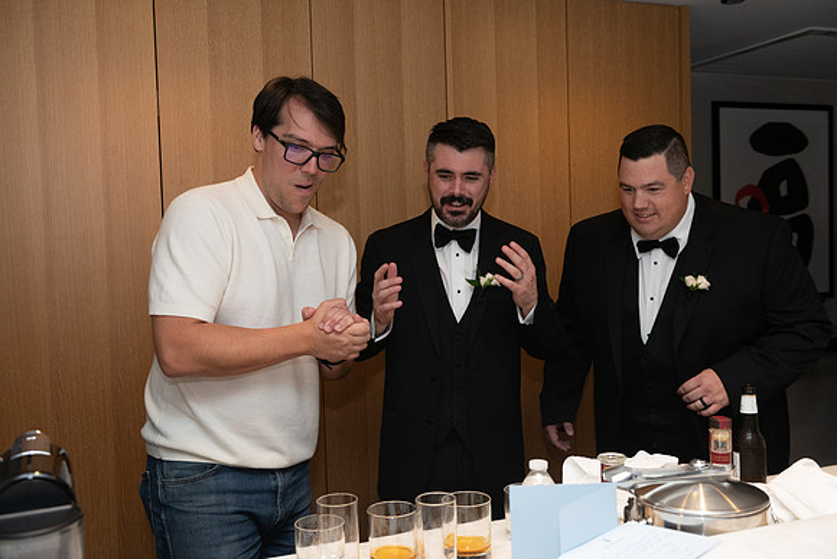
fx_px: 837
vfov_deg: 36.9
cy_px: 280
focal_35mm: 36
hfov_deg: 53.1
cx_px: 418
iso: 1250
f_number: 4.5
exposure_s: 1/200
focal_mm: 36
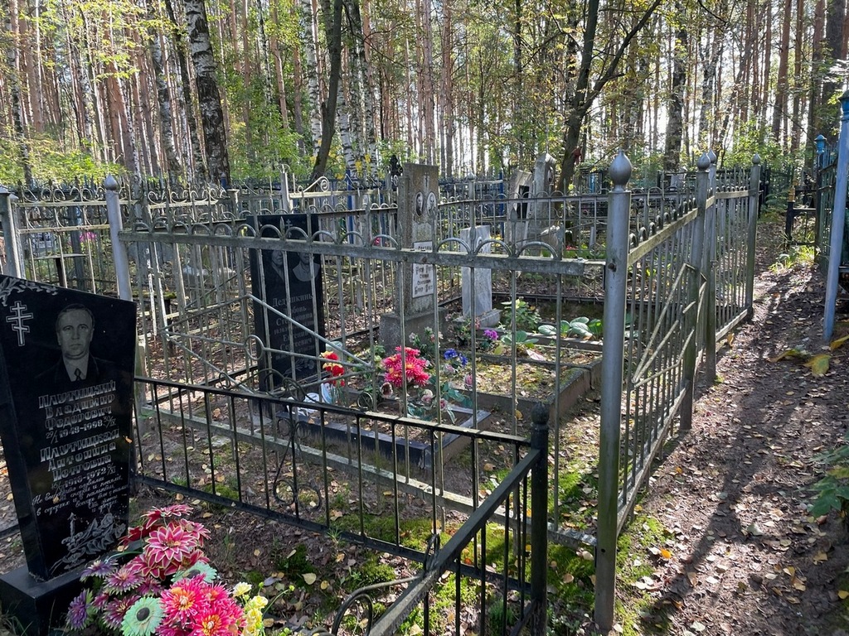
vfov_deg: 53.1
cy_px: 318
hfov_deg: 67.3
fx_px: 638
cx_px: 424
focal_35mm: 26
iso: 80
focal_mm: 4.2
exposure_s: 1/121
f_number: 1.6
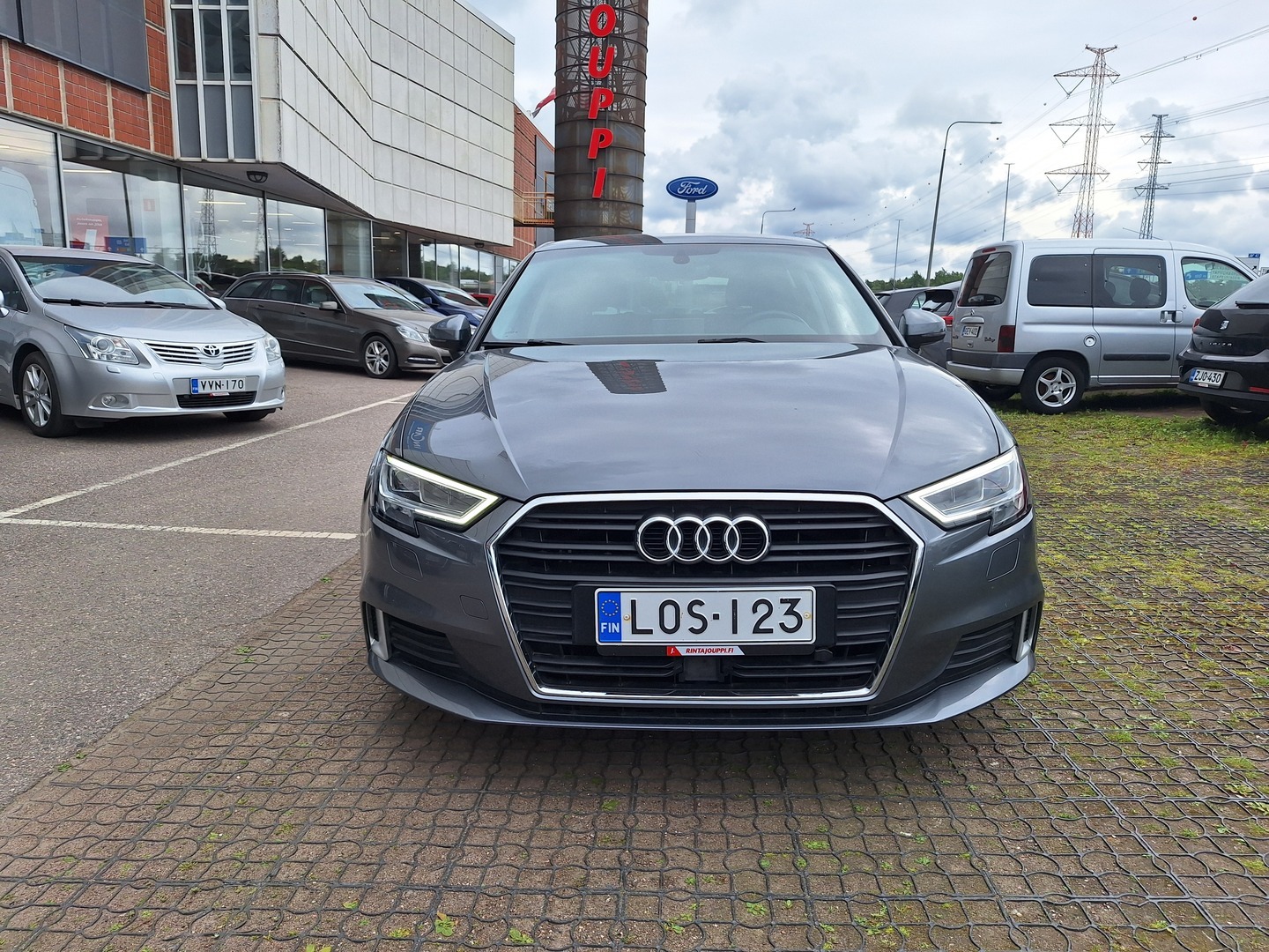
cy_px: 476
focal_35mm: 23
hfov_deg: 73.9
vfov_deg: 58.9
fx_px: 843
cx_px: 634
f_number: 1.8
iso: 40
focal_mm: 5.54
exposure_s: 1/2353
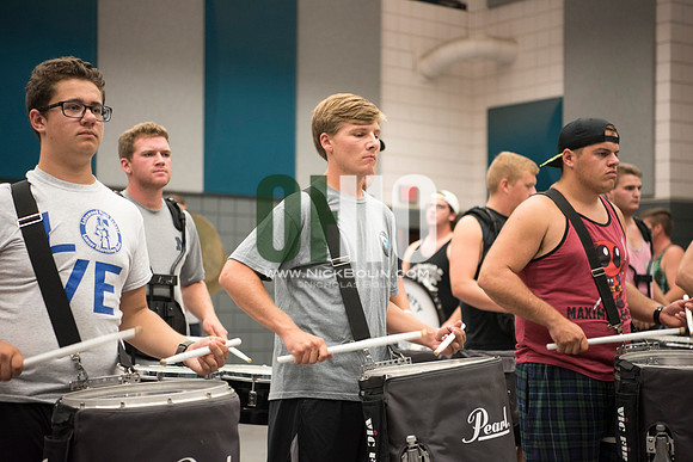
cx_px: 346
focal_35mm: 70
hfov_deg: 28.8
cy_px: 231
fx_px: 1348
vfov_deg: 19.5
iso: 1250
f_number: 2.8
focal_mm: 70
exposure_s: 1/160
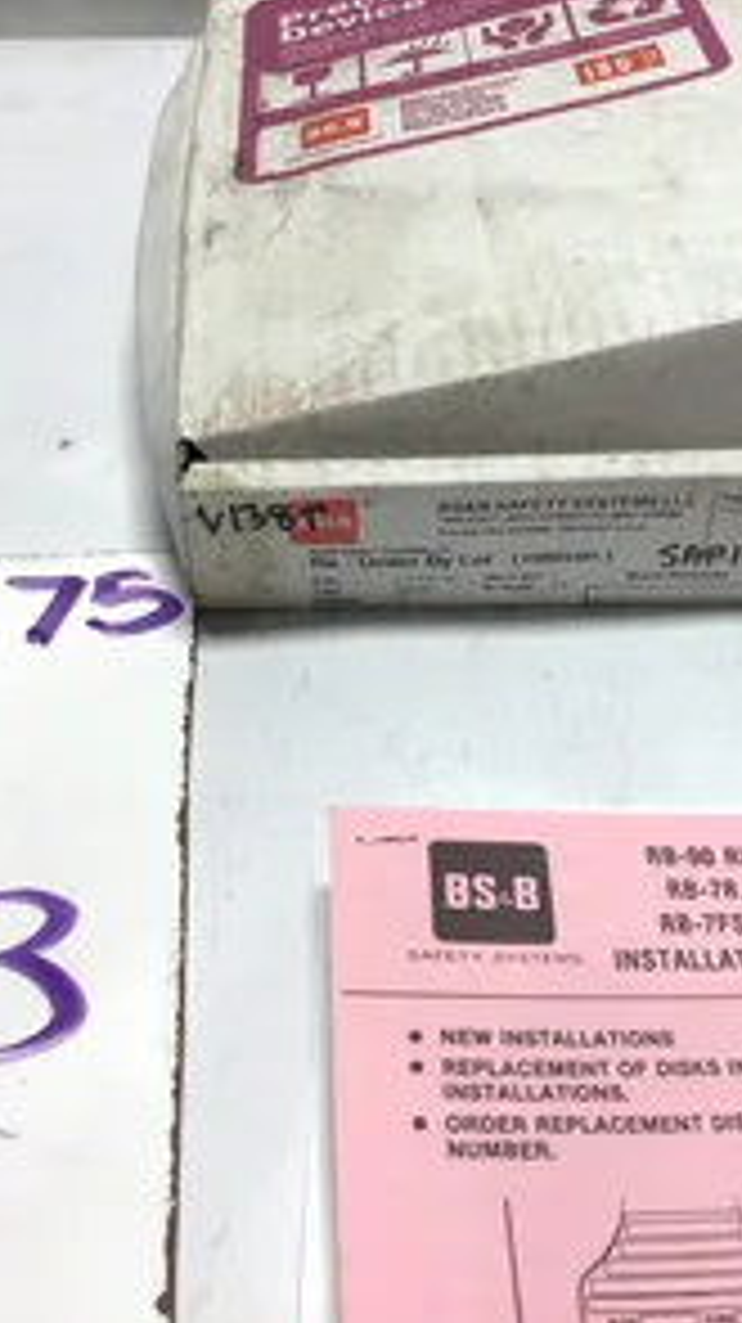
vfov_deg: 44.6
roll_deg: -5.2
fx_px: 1612
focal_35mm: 46
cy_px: 657
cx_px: 603
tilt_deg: -41.8
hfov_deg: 25.4
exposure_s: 1/132
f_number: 2.4
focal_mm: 3.3
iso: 25
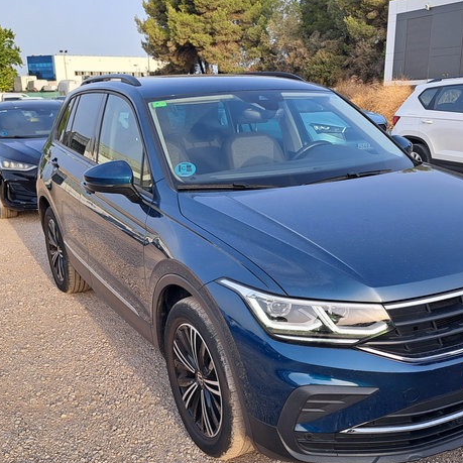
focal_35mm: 37
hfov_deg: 44.8
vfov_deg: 44.7
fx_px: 560
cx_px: 266
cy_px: 275
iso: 50
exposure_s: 1/257
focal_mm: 5.23
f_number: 1.8
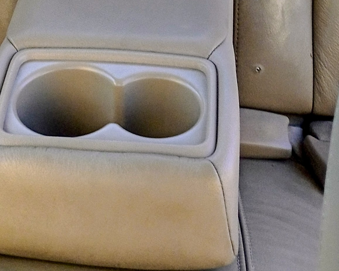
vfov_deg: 14.4
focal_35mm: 97
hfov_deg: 19.6
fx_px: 973
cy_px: -177
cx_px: 85
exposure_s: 1/120
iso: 102
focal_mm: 4.27
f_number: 1.8
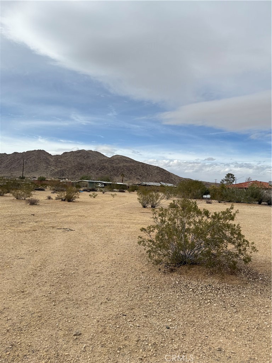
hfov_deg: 56.8
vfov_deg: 71.6
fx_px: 251
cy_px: 182
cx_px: 136
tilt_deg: +3.6
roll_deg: -2.5
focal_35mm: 24
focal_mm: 6.76
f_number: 1.78
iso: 80
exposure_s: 1/5714
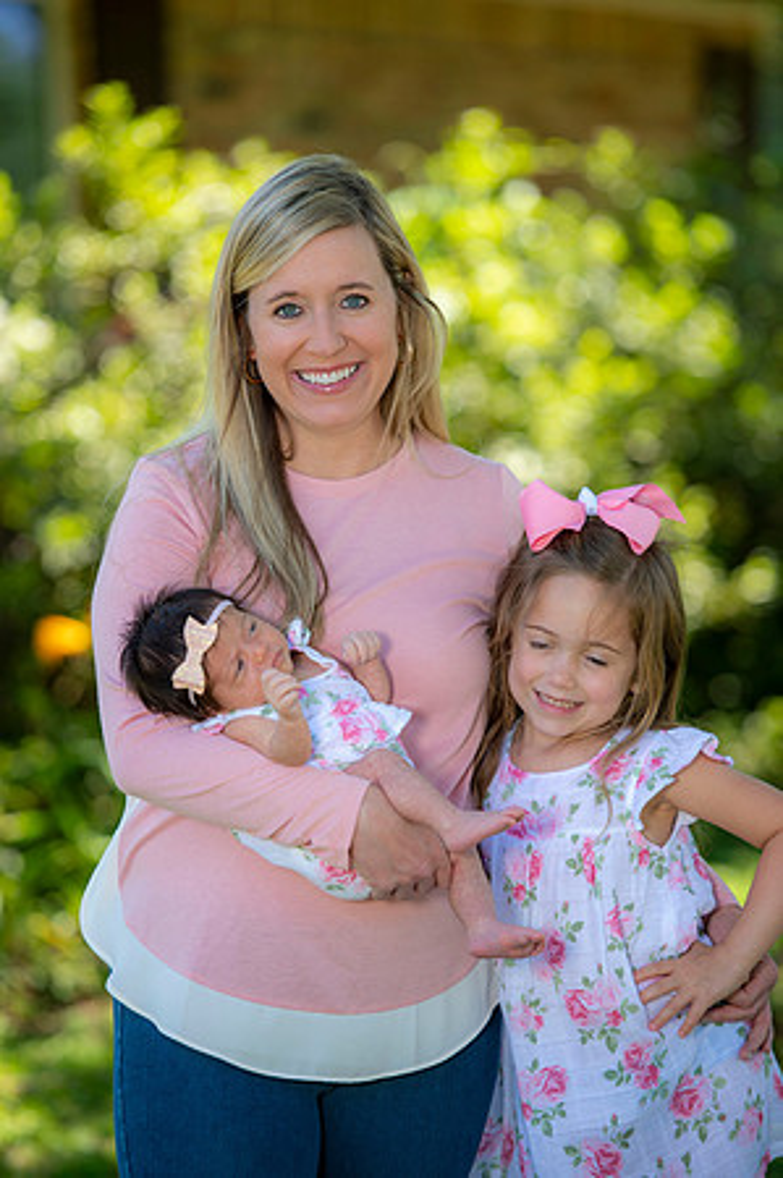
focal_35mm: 160
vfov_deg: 12.9
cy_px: 589
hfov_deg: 8.6
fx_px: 5232
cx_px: 392
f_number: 2.8
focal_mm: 160
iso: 100
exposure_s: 1/250
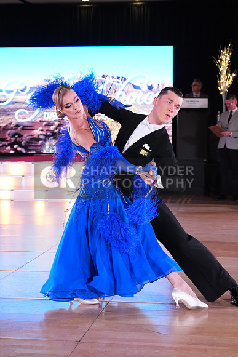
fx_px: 694
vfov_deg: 28.8
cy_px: 178
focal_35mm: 70
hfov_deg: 19.5
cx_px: 119
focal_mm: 70
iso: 8000
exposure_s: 1/400
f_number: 5.6
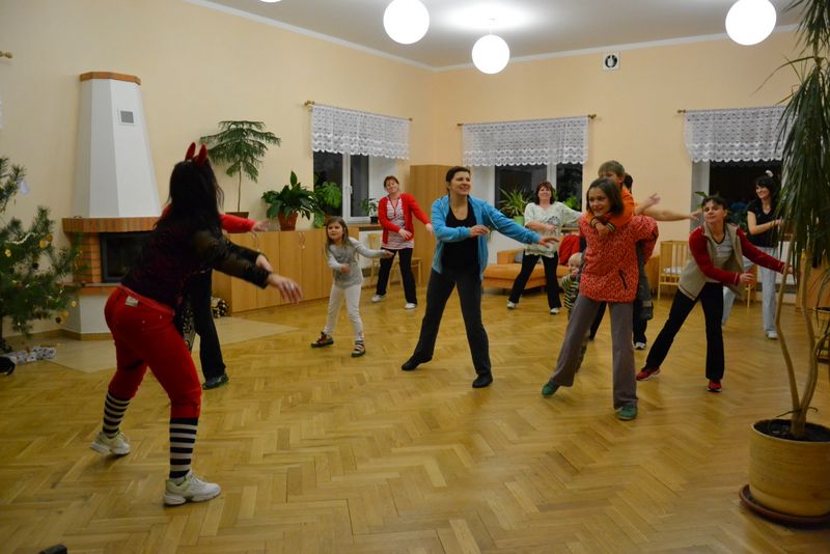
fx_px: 623
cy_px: 277
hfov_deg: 67.4
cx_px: 415
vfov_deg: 48.0
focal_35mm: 27
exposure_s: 1/160
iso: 3200
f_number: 3.5
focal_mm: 18
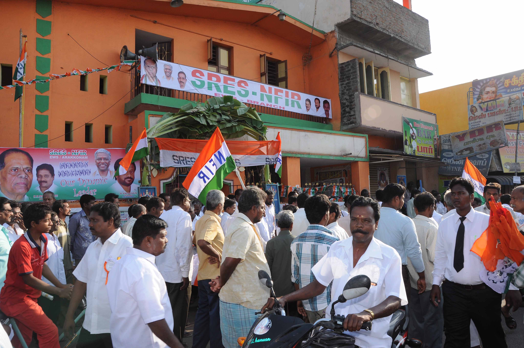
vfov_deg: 47.8
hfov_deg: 67.4
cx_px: 262
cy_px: 174
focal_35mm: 27
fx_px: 393
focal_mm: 18
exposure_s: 1/125
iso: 250
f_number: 13
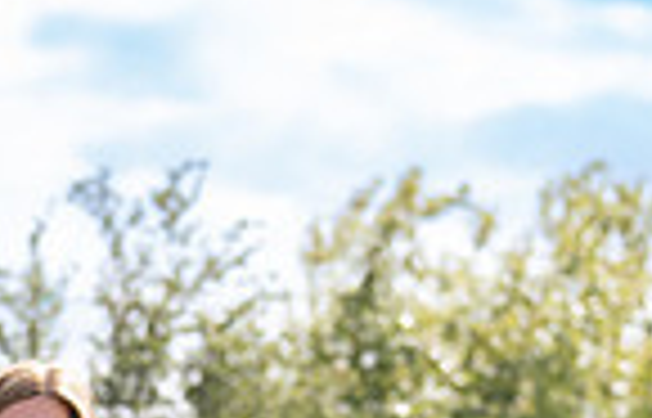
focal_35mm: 339
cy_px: 900
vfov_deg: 3.9
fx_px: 6068
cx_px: -473
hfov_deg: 6.0
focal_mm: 70
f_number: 3.2
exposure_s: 1/1000
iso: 100
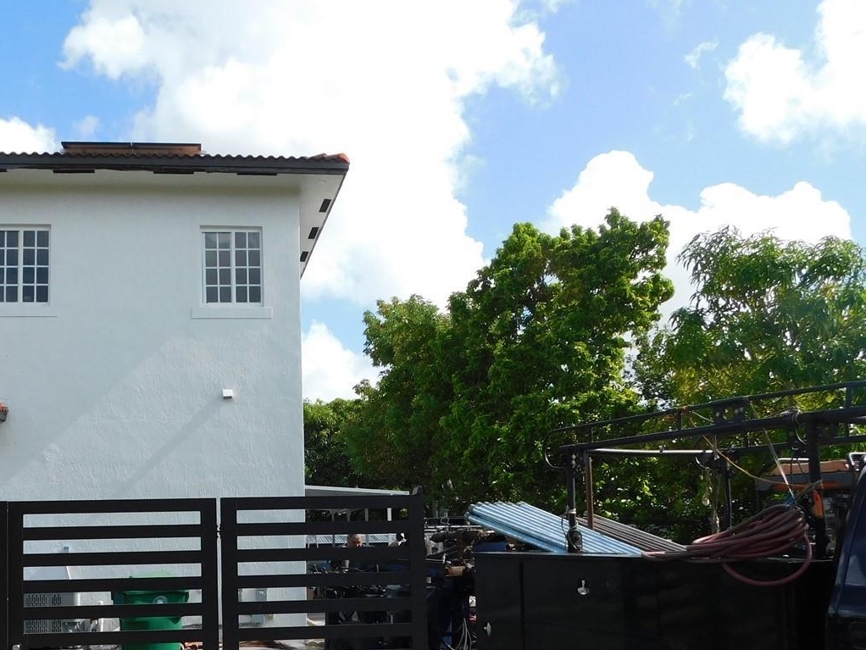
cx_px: 274
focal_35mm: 36
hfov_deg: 50.2
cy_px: 476
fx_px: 901
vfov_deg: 38.8
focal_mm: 4
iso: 125
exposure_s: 1/1250
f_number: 3
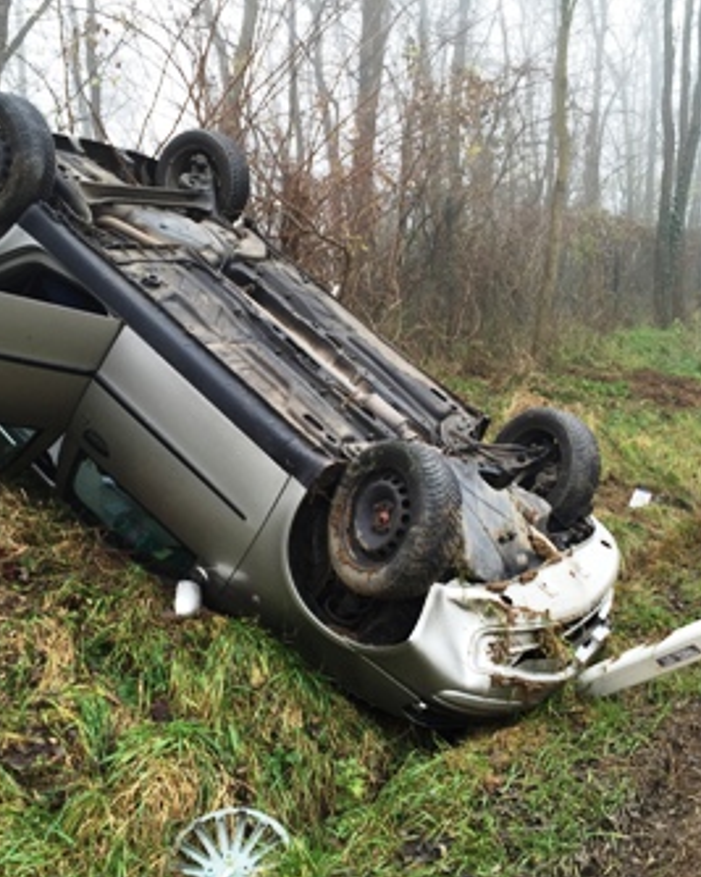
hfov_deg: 39.1
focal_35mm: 38
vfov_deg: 48.0
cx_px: 336
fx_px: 986
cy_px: 438
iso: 32
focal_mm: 4.15
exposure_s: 1/120
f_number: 2.2
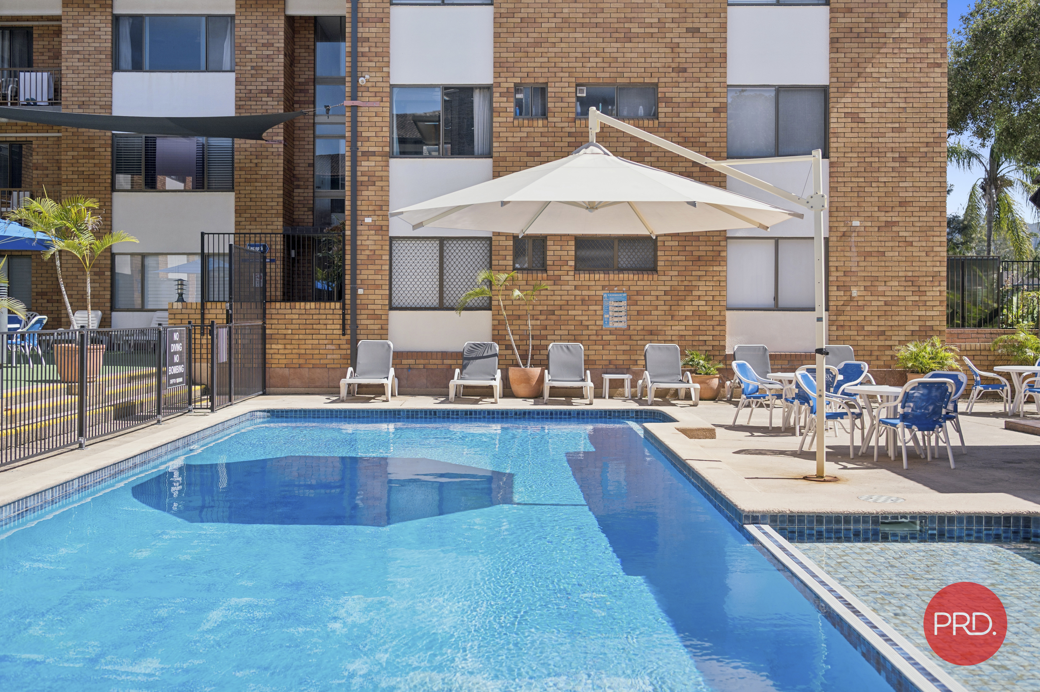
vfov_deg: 37.8
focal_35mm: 35
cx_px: 520
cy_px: 346
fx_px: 1010
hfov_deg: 54.5
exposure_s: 1/800
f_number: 3.2
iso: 200
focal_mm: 35
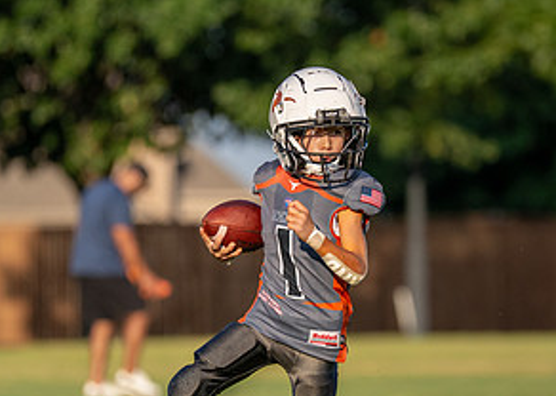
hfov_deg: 3.6
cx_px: 389
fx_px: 8787
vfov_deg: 2.6
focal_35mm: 557
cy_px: 242
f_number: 2.8
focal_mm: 200
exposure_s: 1/5000
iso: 320
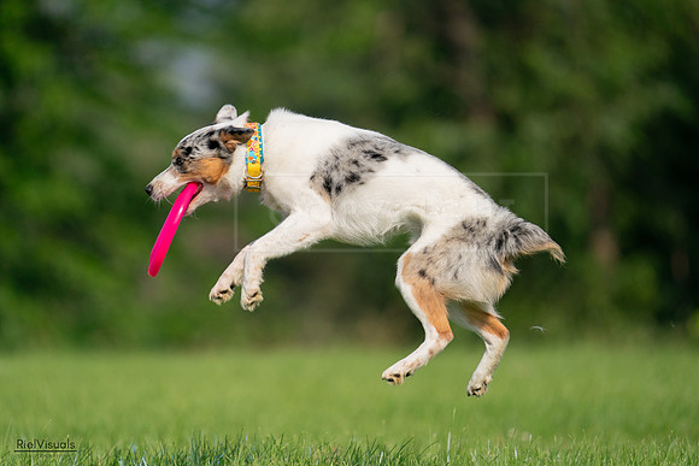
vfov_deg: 2.3
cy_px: 233
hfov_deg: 3.4
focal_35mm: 600
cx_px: 350
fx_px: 11652
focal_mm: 600
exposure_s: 1/4000
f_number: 6.3
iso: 800
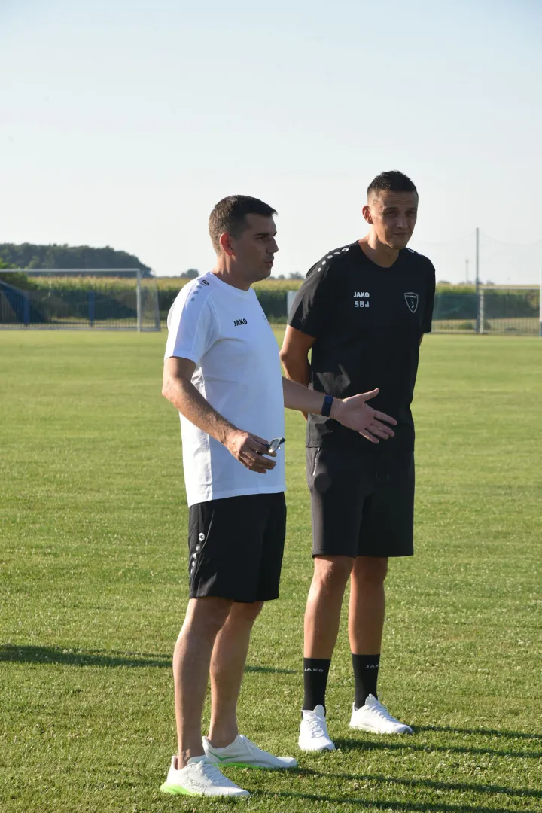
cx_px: 271
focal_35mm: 112
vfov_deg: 18.3
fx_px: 2529
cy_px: 406
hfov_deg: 12.2
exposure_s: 1/400
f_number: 11
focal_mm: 112
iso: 500
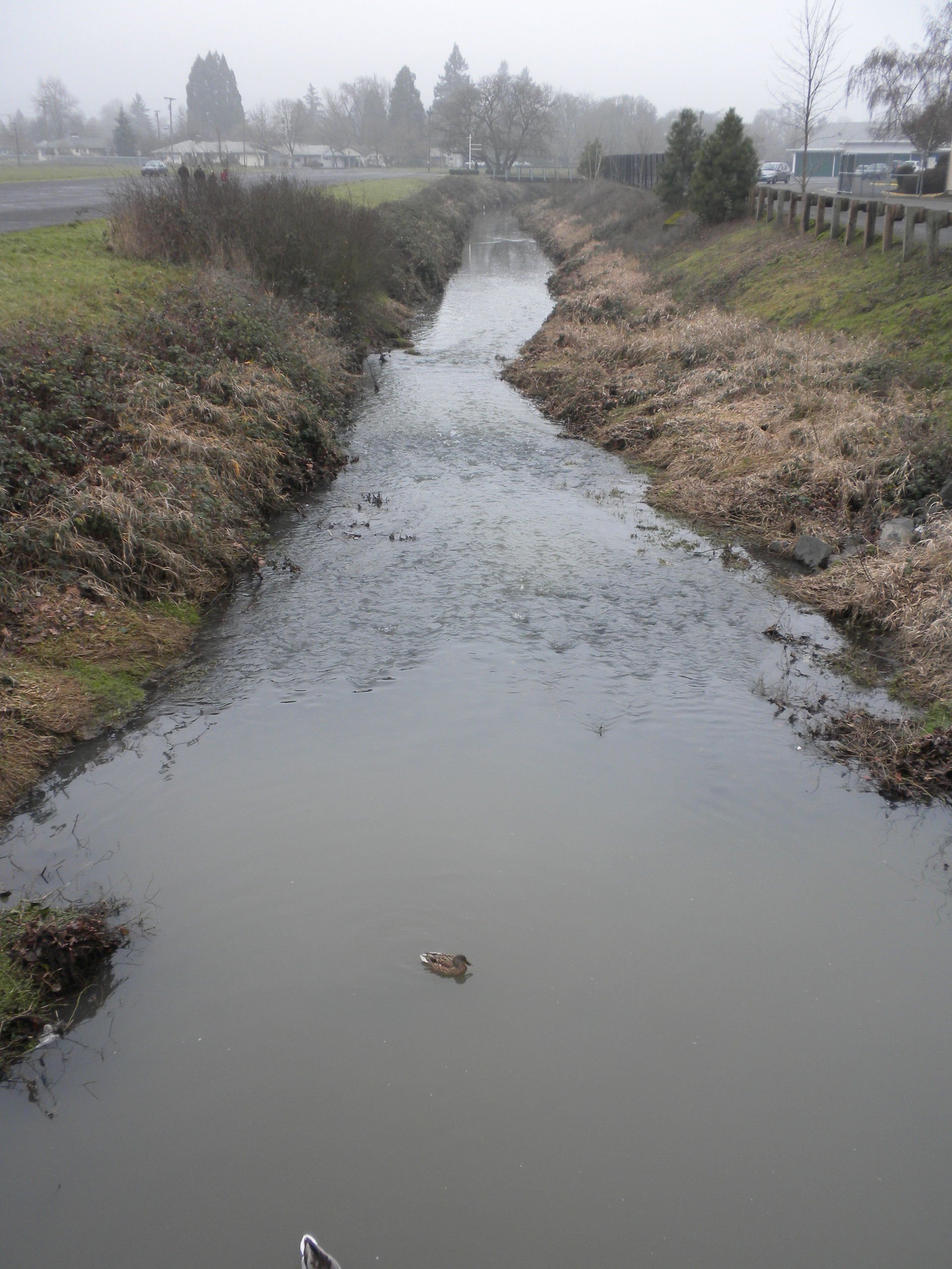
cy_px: 634
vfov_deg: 50.1
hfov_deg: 38.7
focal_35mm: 37
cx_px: 476
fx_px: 1357
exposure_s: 1/56.2
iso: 97
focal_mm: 6.6
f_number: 3.5
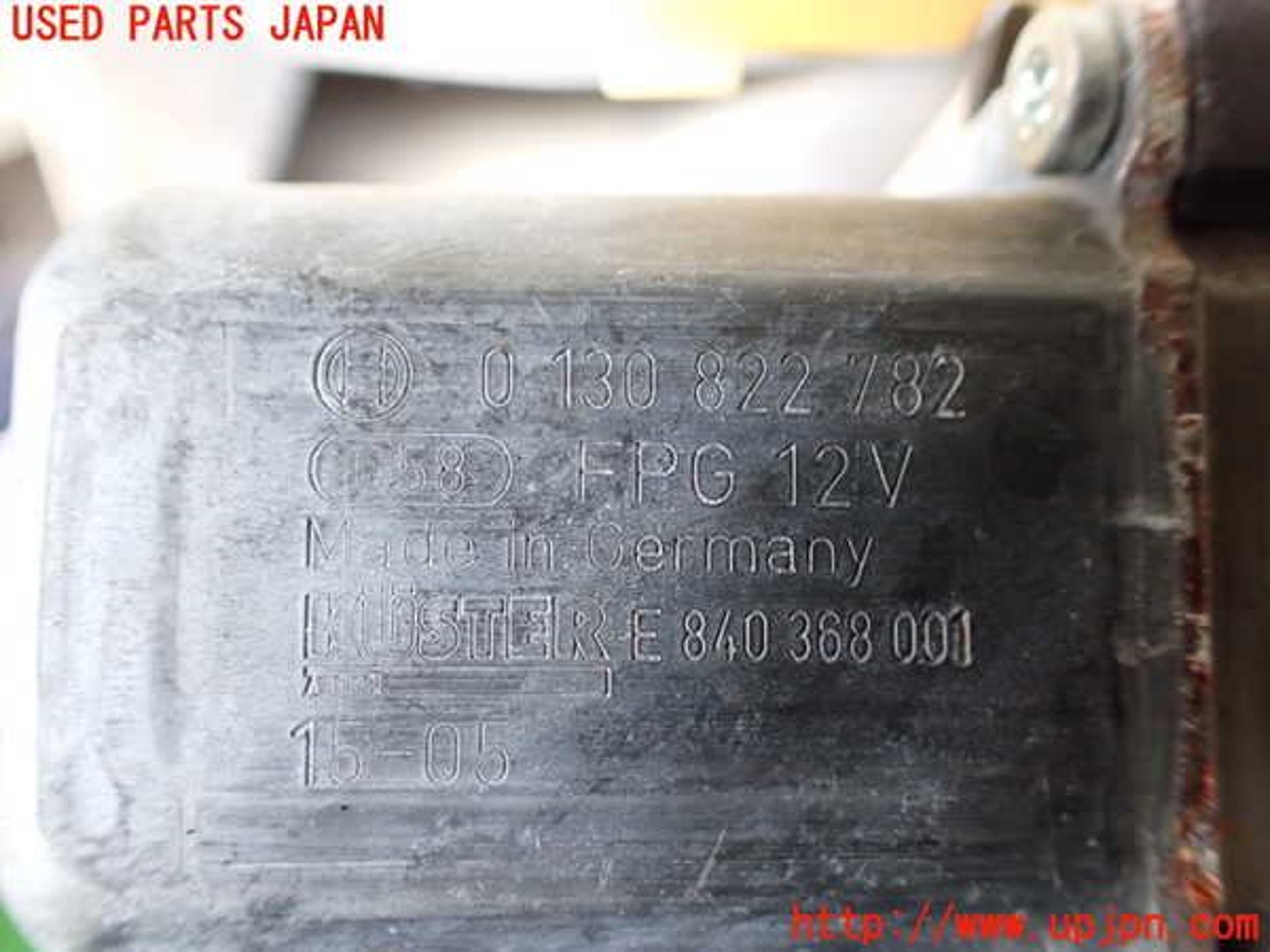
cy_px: 476
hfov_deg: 60.0
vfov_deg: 46.8
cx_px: 635
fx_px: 1101
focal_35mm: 30
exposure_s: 1/125
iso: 800
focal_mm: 5.4
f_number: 2.3
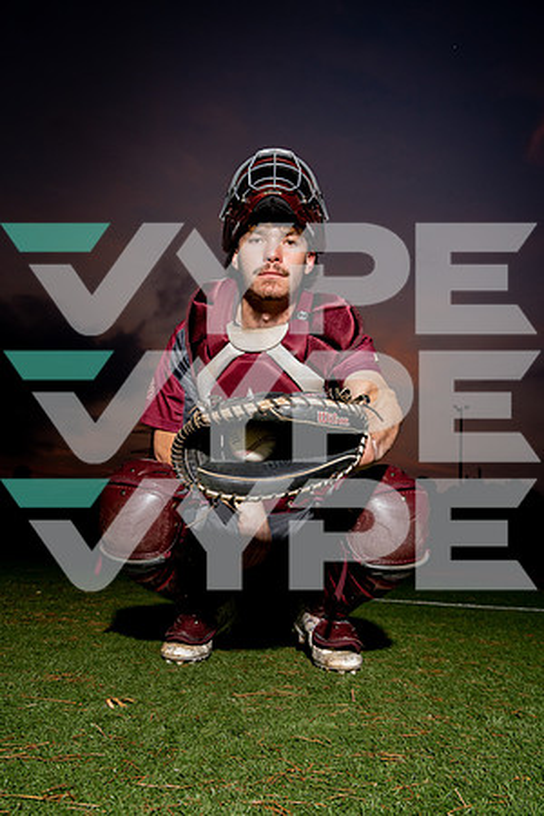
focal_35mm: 31
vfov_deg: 60.3
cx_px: 272
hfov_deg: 42.3
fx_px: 703
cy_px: 408
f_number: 8
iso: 250
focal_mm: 31
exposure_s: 1/250
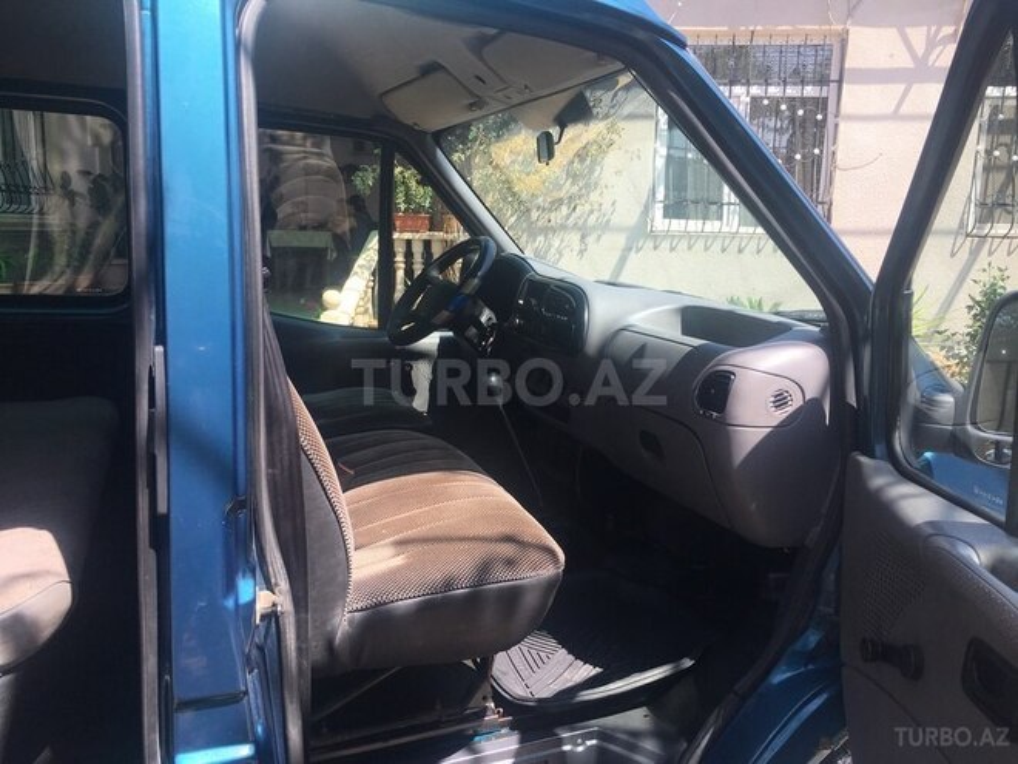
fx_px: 853
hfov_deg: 61.7
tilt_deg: -10.2
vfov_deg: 48.2
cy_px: 382
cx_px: 509
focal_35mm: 29
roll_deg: -1.1
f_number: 2.2
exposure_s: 1/463
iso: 25
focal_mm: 4.15
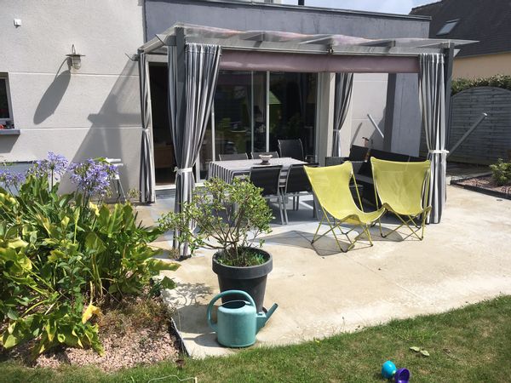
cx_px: 256
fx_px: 428
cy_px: 192
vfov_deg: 48.2
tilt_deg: -10.0
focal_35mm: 29
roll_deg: +0.1
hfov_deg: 61.7
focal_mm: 4.15
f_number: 2.2
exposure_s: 1/2331
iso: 25
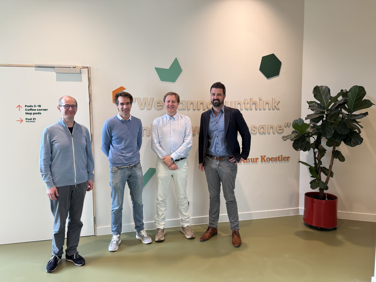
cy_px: 141
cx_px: 188
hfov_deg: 71.6
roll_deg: +0.6
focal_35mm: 24
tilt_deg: -4.5
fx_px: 261
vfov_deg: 56.8
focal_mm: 6.76
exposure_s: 1/121
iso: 100
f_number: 1.78
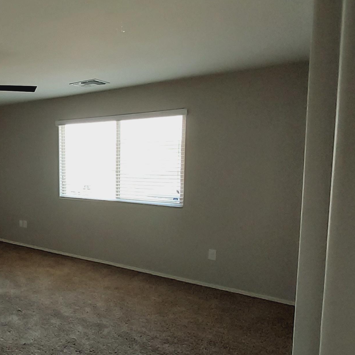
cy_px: 181
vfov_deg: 57.3
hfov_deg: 49.3
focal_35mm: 28
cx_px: 19
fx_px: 325
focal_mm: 1.42
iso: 100
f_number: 2.2
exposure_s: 1/60
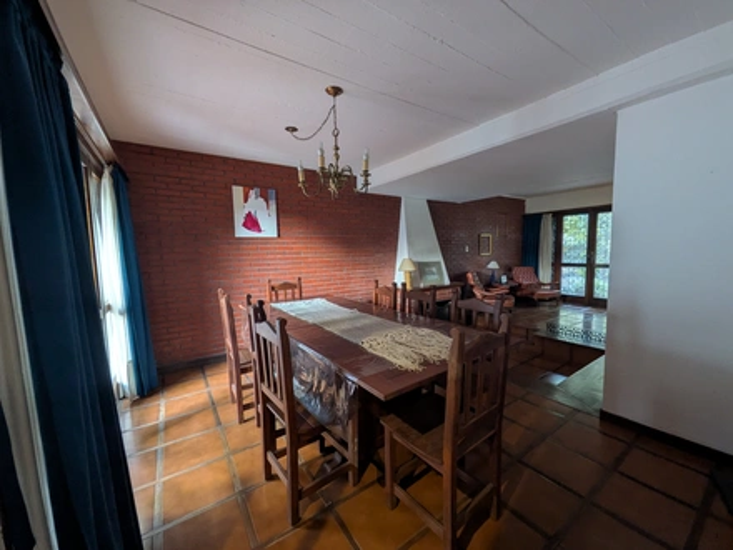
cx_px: 366
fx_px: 296
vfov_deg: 85.7
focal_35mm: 14
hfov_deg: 102.1
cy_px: 275
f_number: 2.2
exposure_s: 1/23.8
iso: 125
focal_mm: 1.85
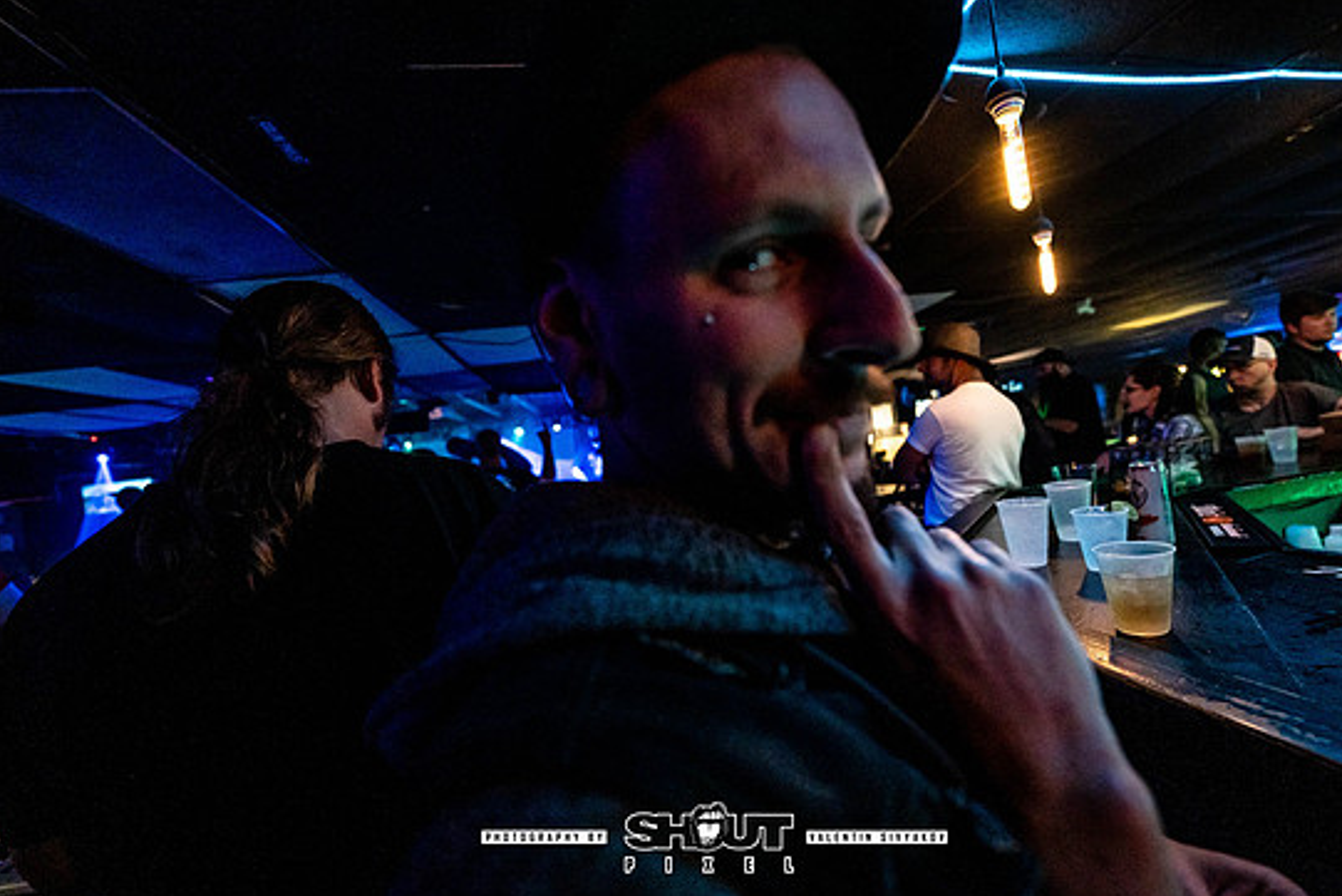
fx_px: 559
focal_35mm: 15
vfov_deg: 77.3
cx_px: 714
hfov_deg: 100.2
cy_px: 436
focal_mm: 14
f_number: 2.8
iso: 3200
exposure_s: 1/200
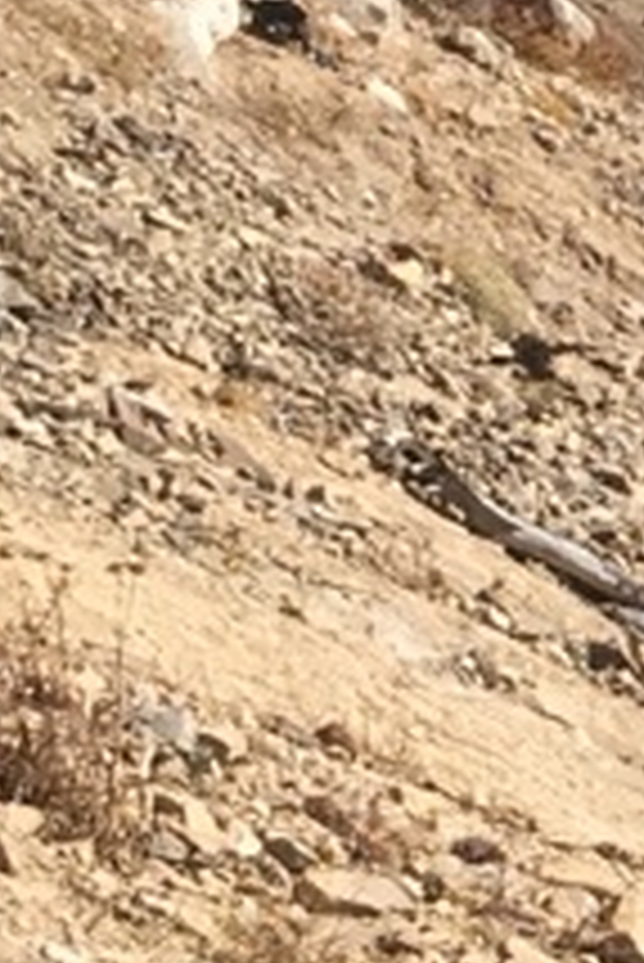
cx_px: 2459
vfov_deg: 9.1
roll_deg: +2.0
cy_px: 842
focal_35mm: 225
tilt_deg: -13.8
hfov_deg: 5.4
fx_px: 6027
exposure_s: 1/1261
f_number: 2.2
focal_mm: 4.15
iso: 25
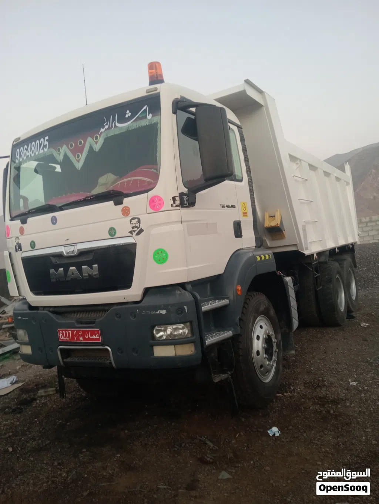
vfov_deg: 63.4
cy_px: 252
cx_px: 190
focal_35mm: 28
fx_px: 408
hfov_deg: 49.9
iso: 394
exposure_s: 1/33.3
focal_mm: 3.98
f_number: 1.8
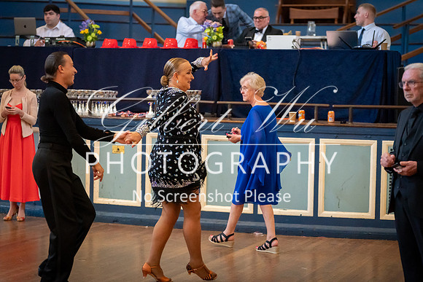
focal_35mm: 83
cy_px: 141
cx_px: 212
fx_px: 975
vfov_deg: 16.5
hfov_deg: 24.5
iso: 6400
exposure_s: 1/500
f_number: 2.8
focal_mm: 83
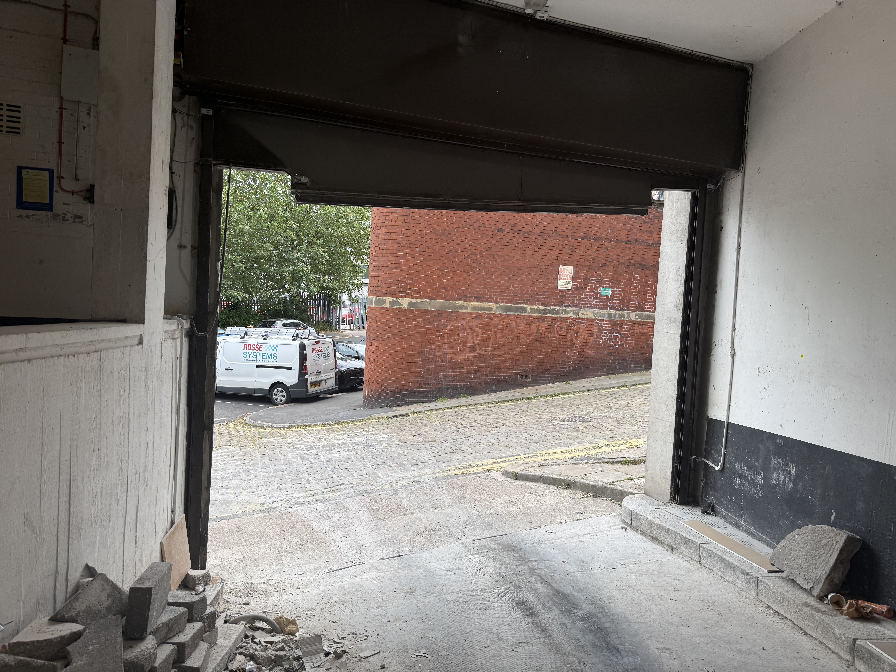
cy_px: 336
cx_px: 448
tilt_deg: +0.1
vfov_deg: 56.8
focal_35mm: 24
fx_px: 621
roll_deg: -3.3
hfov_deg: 71.6
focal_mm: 6.76
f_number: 1.78
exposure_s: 1/1046
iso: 80
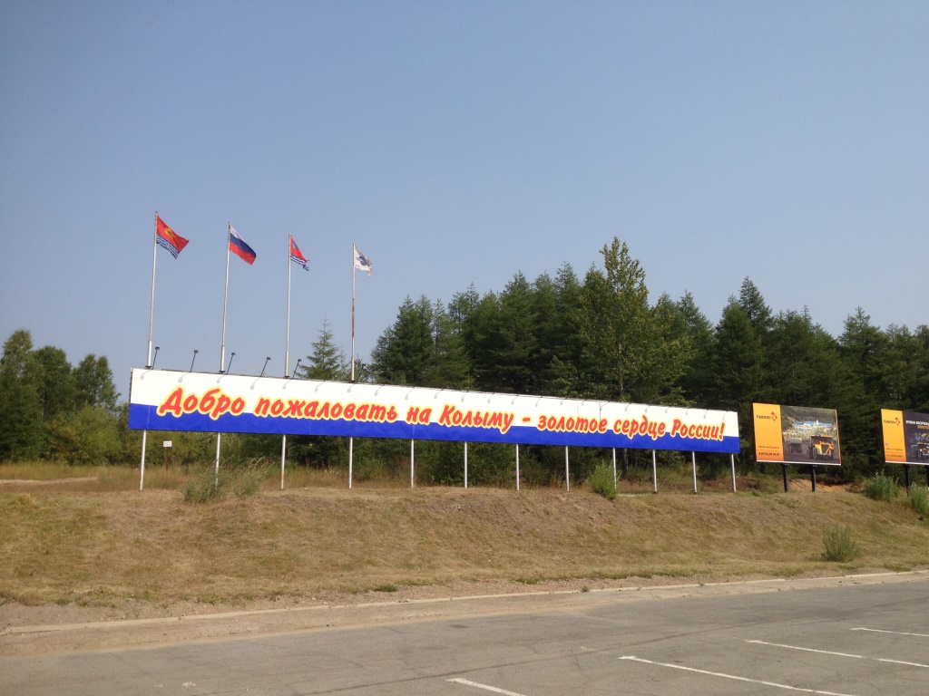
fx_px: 886
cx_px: 464
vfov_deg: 42.9
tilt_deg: +13.0
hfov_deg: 55.4
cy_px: 348
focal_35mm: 33
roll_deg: +0.7
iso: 50
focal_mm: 4.12
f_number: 2.4
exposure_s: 1/1808
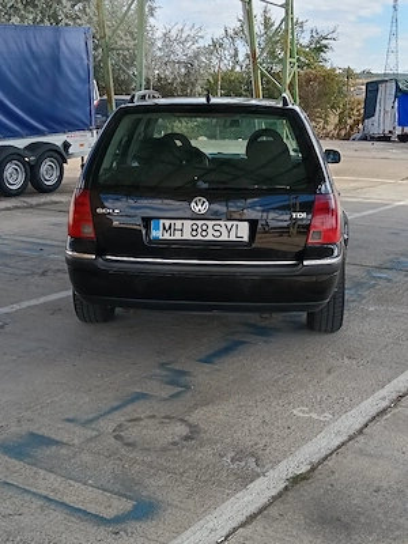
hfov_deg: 27.0
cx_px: 204
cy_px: 272
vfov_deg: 35.5
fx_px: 849
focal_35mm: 54
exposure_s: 1/200
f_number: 1.9
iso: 100
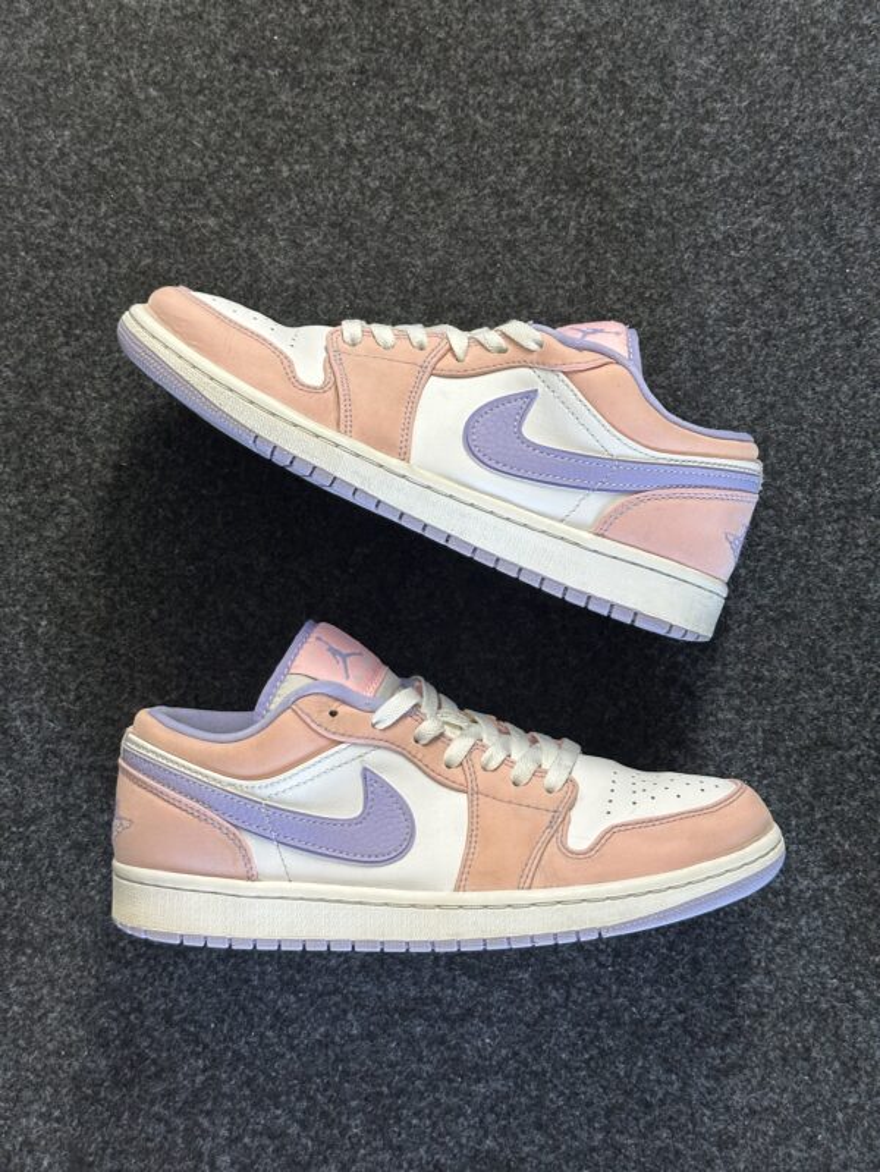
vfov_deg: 39.6
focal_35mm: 48
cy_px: 586
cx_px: 440
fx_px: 1626
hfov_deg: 30.3
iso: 200
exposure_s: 1/50
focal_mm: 6.86
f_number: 1.78
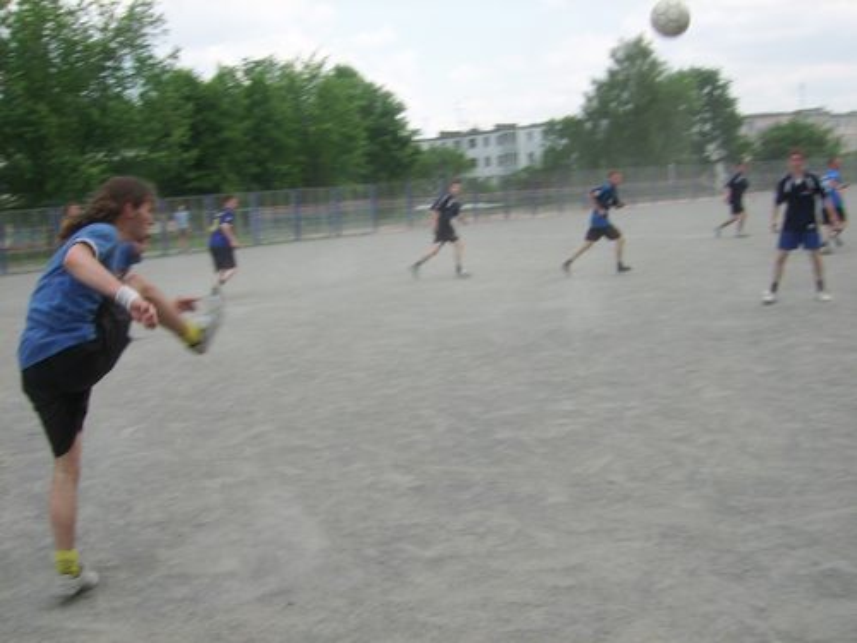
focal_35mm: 35
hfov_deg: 52.6
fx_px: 867
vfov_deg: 40.7
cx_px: 428
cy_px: 322
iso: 50
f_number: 5.8
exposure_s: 1/148
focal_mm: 5.95
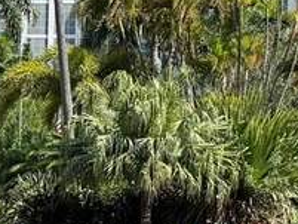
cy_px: 245
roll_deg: -0.4
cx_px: -87
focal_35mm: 153
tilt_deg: -0.9
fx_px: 1318
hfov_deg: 12.5
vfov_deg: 9.6
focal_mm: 6.76
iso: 80
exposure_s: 1/2506
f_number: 1.78
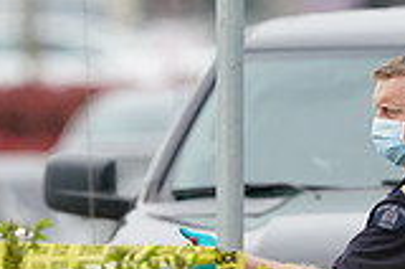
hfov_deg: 0.9
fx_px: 24487
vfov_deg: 0.6
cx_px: 471
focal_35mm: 2181
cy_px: 344
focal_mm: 600
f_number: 6.3
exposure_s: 1/320
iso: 400
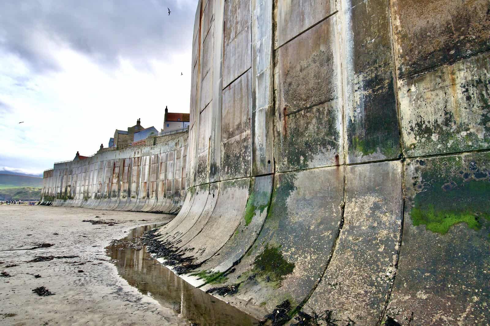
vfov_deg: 67.3
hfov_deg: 90.1
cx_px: 245
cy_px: 163
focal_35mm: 18
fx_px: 245
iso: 640
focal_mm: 12
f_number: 8
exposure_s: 1/640
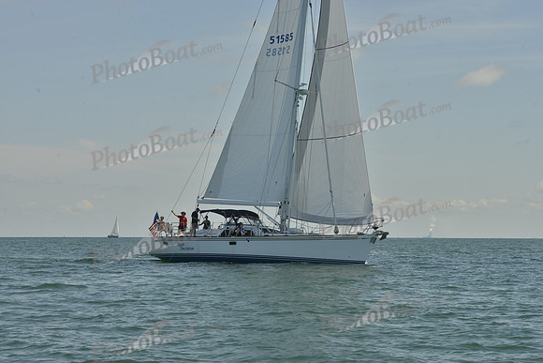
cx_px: 272
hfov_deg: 22.6
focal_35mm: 90
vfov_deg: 15.2
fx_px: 1358
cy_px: 182
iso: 280
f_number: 16
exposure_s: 1/500
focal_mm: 90
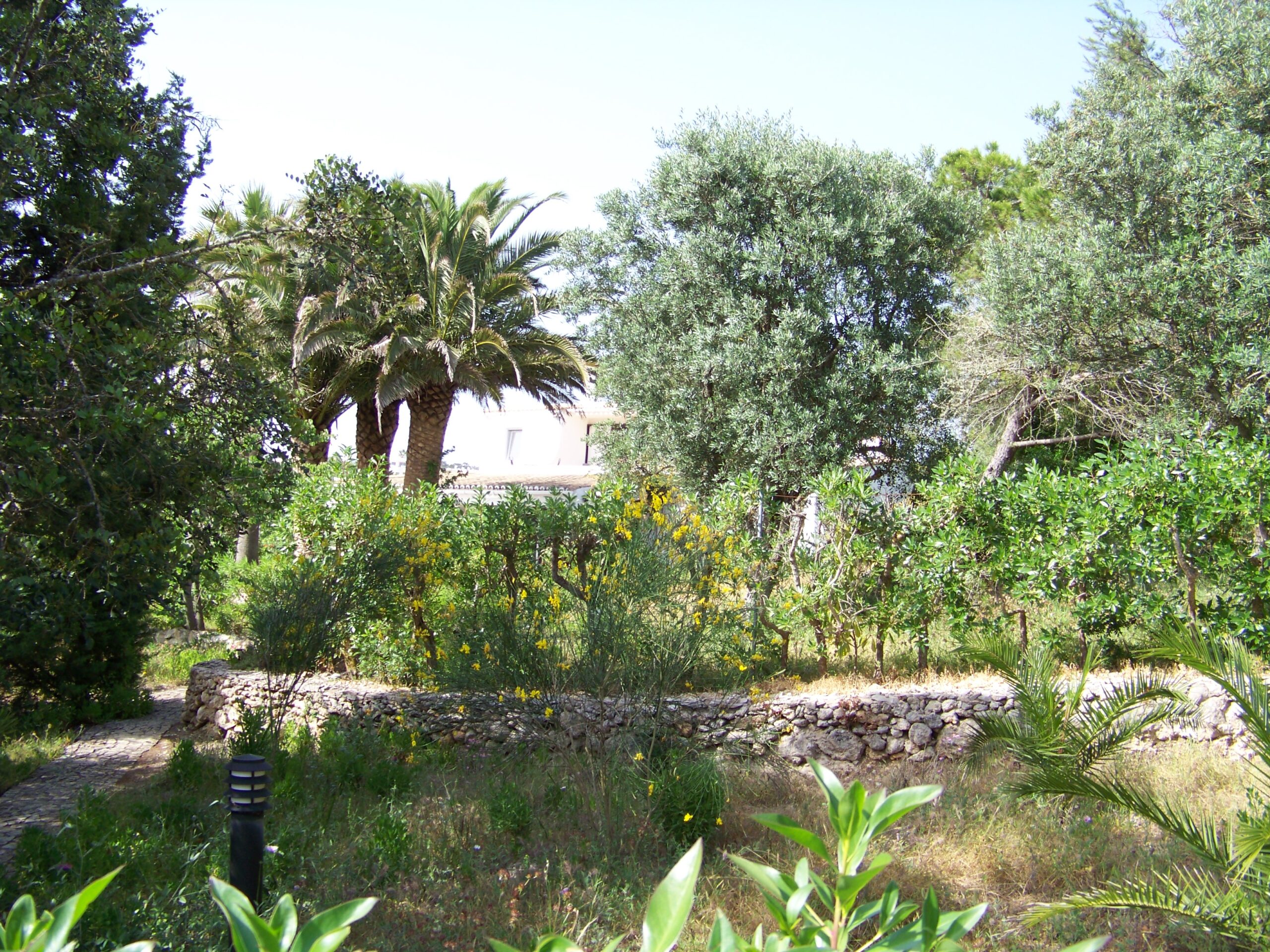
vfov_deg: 39.7
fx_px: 1321
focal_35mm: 36
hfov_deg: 51.4
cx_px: 635
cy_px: 476
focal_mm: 5.85
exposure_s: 1/400
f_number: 2.8
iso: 66
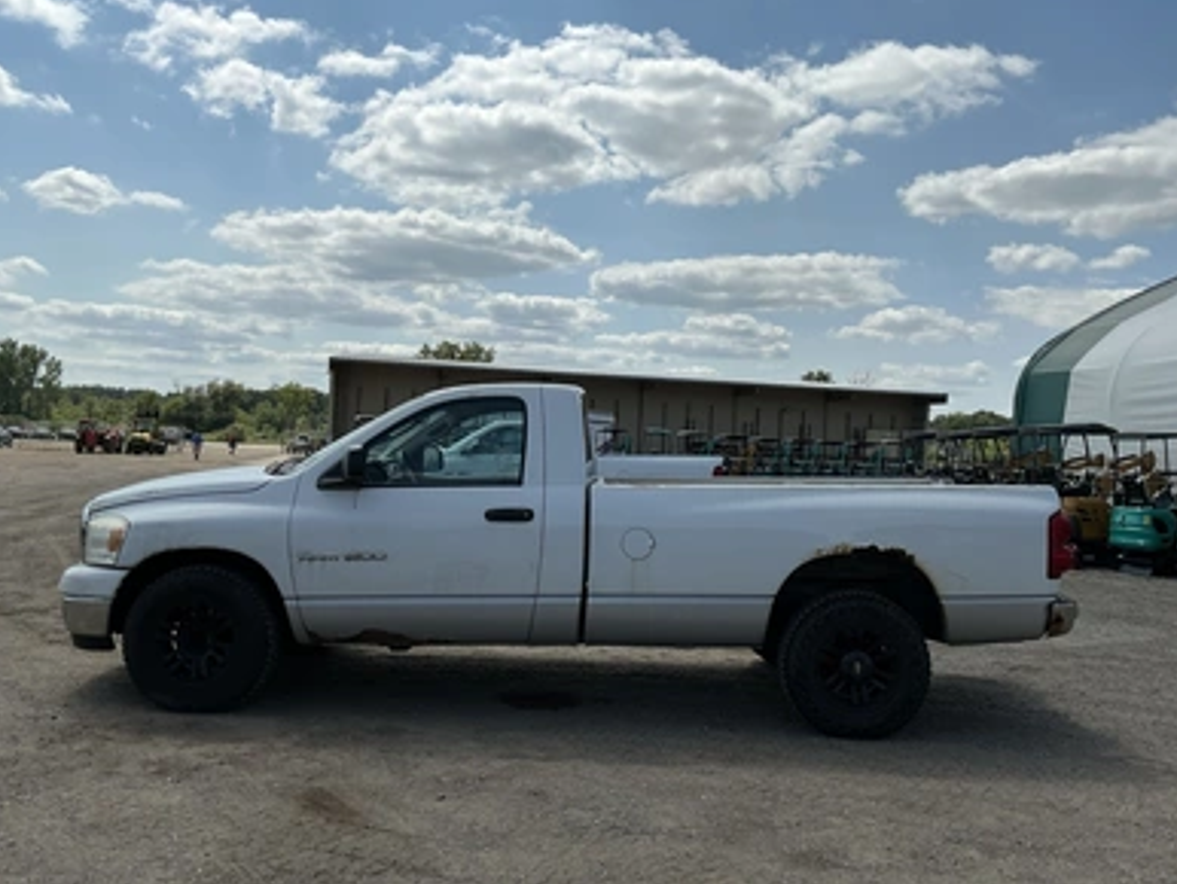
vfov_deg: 48.3
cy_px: 430
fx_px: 987
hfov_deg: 61.6
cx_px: 607
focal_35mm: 29
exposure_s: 1/3788
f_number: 1.8
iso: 25
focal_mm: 3
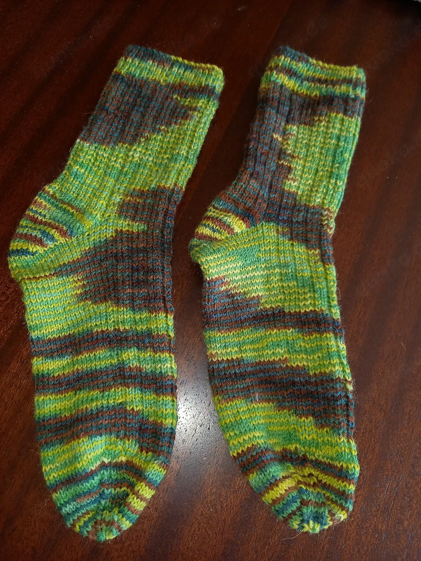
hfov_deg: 54.9
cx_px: 210
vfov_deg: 69.4
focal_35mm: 25
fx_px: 405
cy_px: 280
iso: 80
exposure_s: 1/50
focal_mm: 4.65
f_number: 1.8
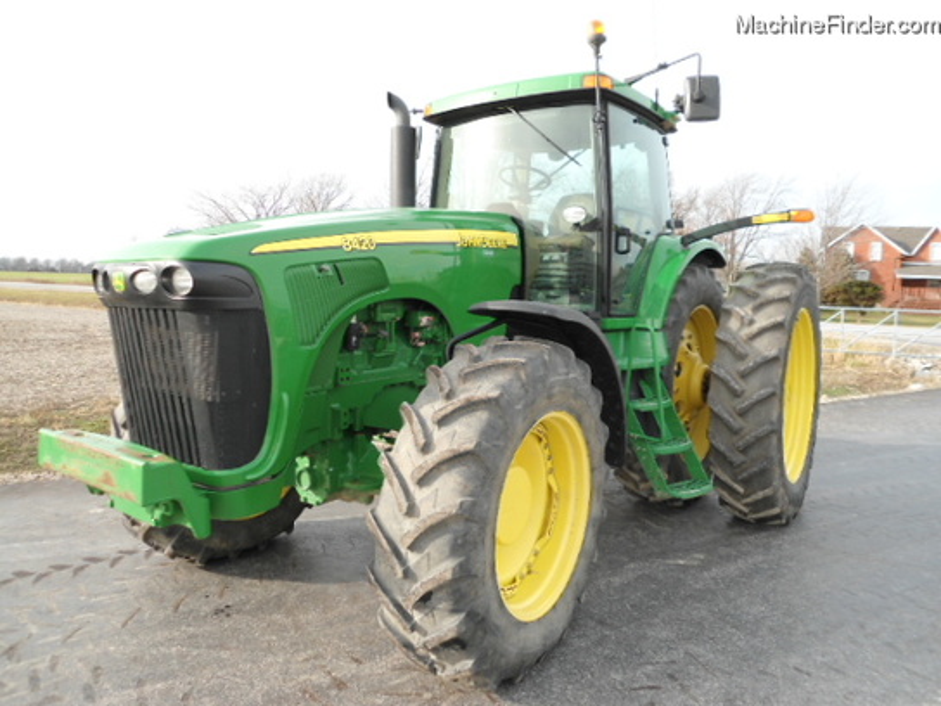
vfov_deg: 53.1
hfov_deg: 67.3
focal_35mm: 26
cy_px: 353
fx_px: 707
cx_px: 470
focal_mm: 4.7
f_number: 2.8
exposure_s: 1/320
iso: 80
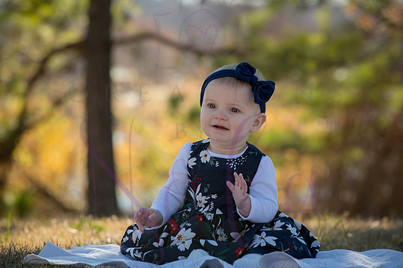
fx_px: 1746
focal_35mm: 156
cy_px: 130
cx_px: 206
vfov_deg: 8.8
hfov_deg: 13.2
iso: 400
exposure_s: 1/640
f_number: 5.6
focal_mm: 145
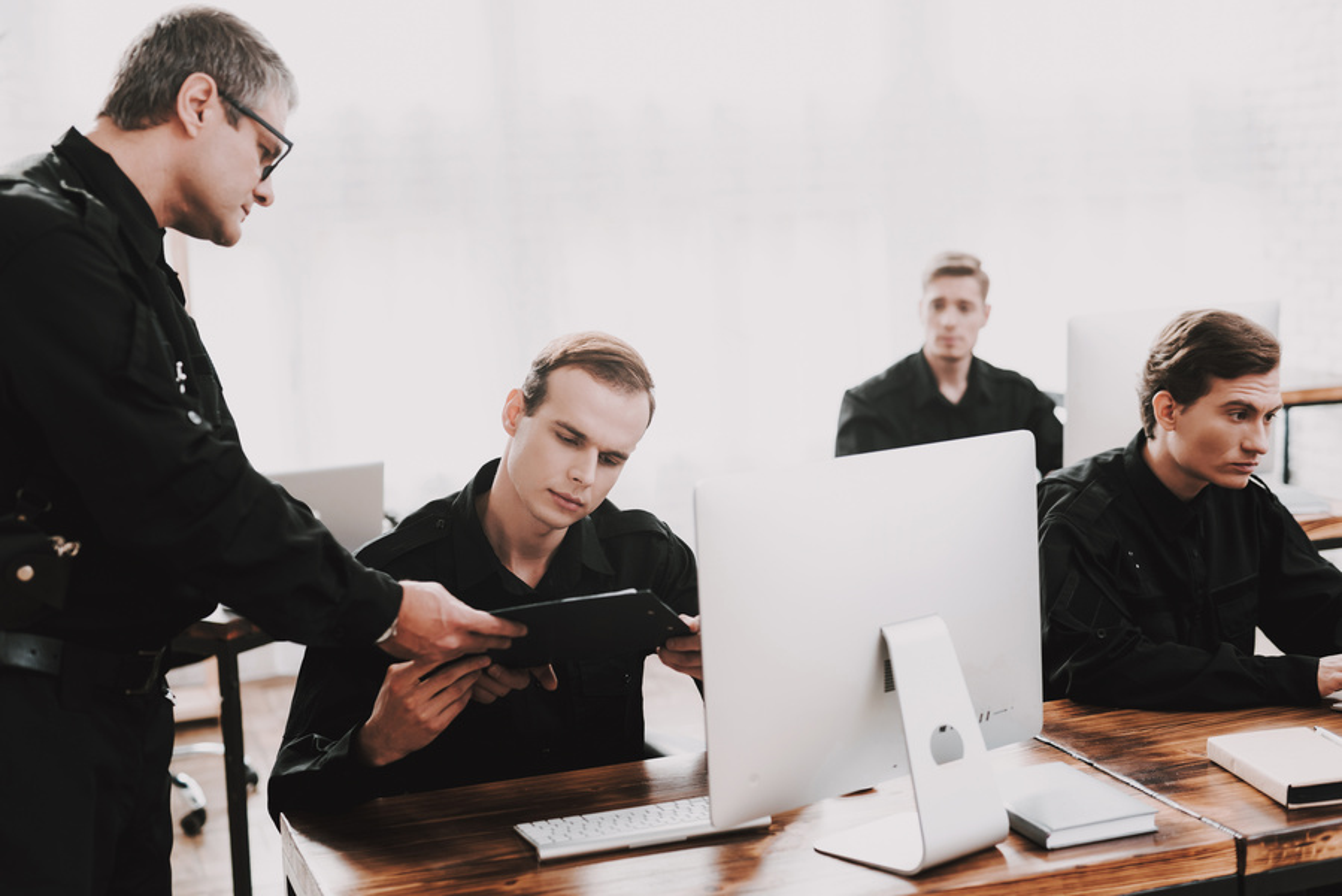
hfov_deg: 39.6
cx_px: 671
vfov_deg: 27.0
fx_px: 1864
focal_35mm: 50
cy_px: 448
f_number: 2.2
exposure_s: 1/200
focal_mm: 50
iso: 250
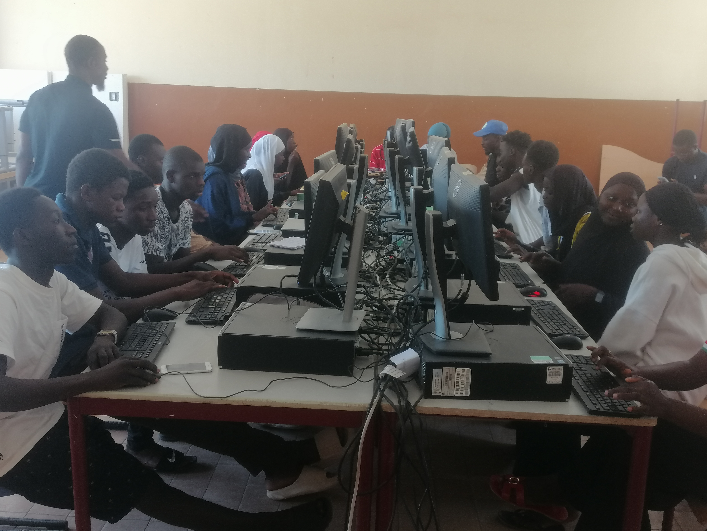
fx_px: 756
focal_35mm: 37
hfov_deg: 50.1
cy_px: 266
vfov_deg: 38.7
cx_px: 354
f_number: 1.8
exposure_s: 1/50
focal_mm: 3.95
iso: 125
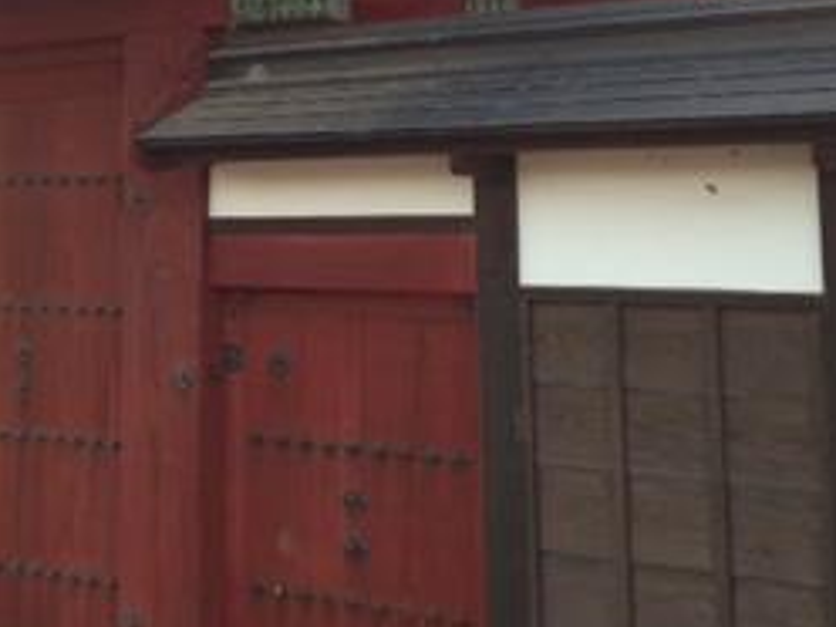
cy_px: 78
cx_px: 209
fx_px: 1546
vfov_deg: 22.4
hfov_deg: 29.8
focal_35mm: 64
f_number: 2.4
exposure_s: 1/30
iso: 50
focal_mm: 4.12
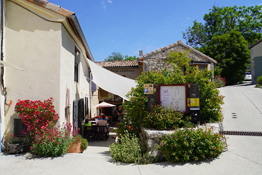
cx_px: 131
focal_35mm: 28
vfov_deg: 45.7
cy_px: 88
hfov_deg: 64.5
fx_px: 208
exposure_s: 1/200
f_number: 10
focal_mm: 19
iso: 100
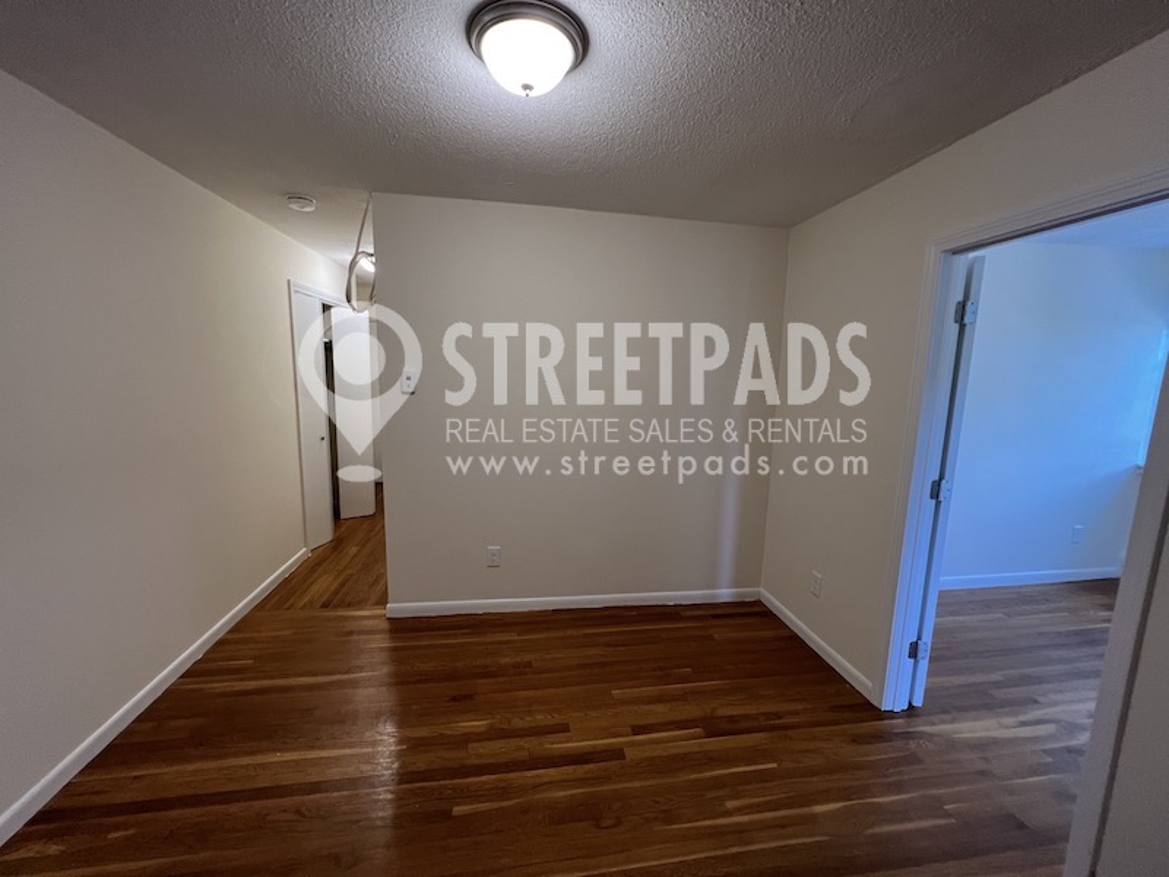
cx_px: 584
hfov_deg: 106.2
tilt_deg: -7.7
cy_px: 438
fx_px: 439
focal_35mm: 13
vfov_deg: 89.9
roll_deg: -1.6
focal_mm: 1.57
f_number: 1.8
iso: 160
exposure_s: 1/60
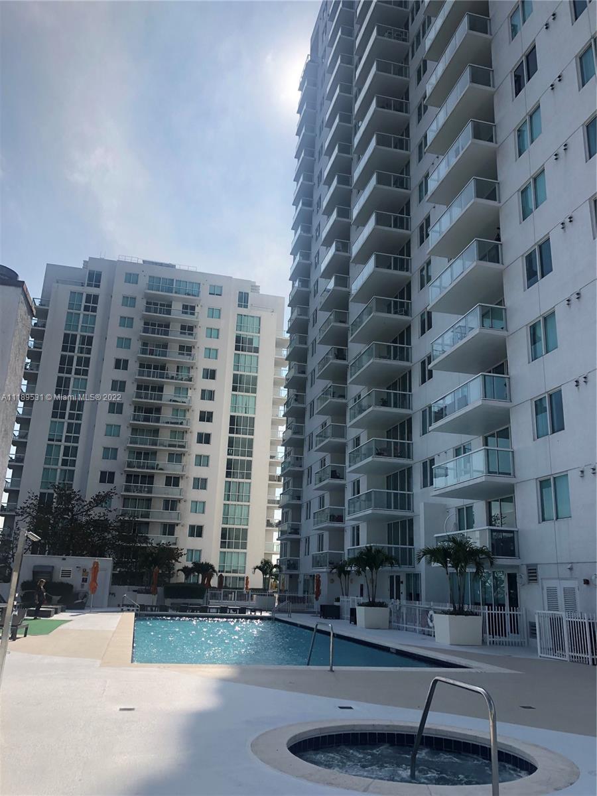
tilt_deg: +17.5
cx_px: 298
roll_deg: -2.6
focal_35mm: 28
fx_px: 644
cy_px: 398
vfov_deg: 63.4
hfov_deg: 49.7
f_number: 1.8
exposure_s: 1/4425
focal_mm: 3.99
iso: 20
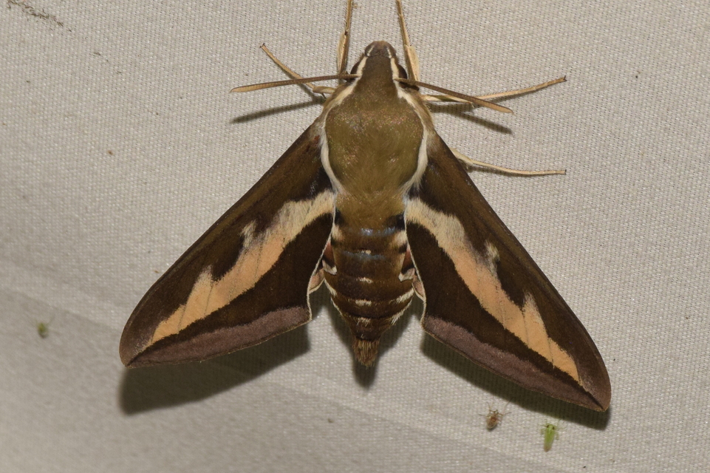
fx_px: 4140
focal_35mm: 210
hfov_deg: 9.8
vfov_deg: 6.5
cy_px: 236
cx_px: 355
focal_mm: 140
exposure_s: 1/160
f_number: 14
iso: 500
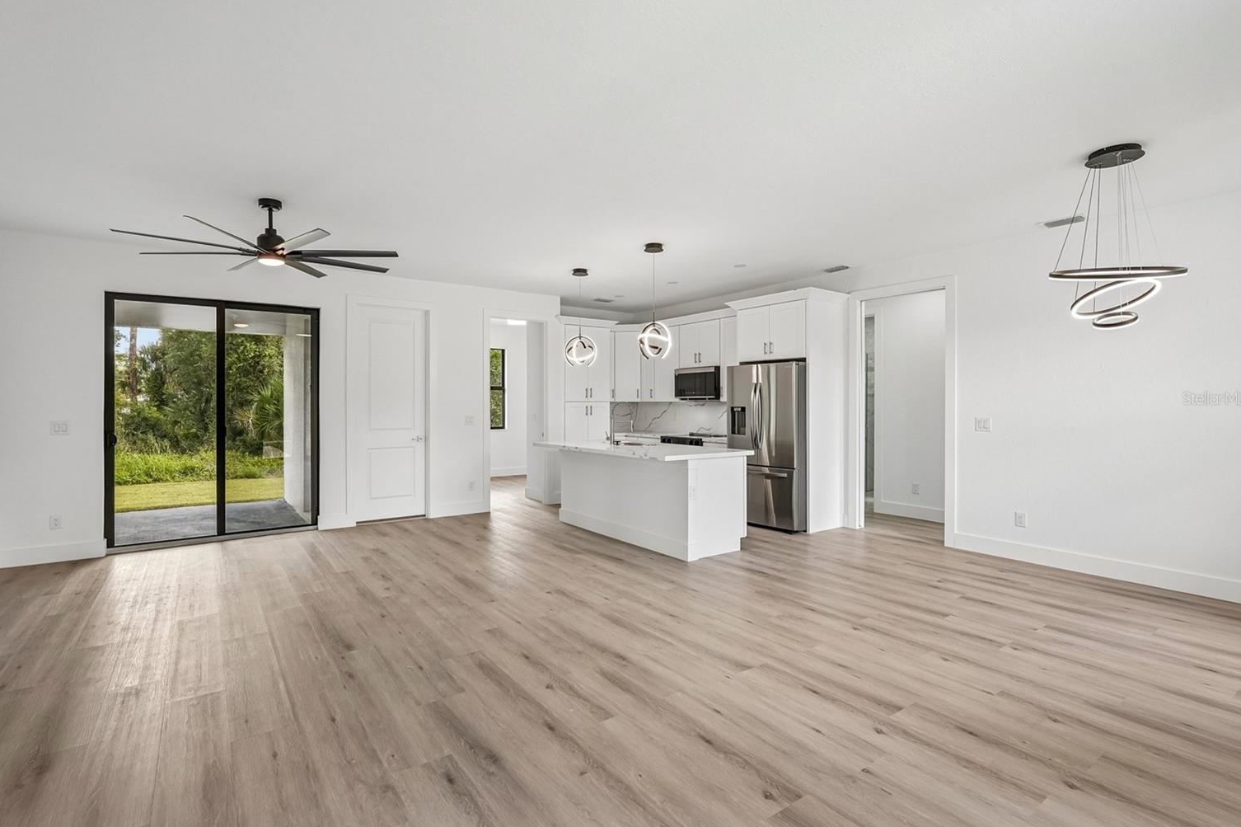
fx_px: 586
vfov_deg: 70.4
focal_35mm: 17
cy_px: 398
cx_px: 597
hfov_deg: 93.3
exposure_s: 1/40
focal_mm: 16
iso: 400
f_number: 8
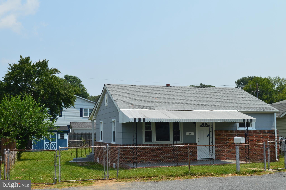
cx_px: 143
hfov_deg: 42.4
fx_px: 369
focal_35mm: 46
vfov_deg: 28.9
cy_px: 95
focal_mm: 31
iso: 360
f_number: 11
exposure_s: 1/500
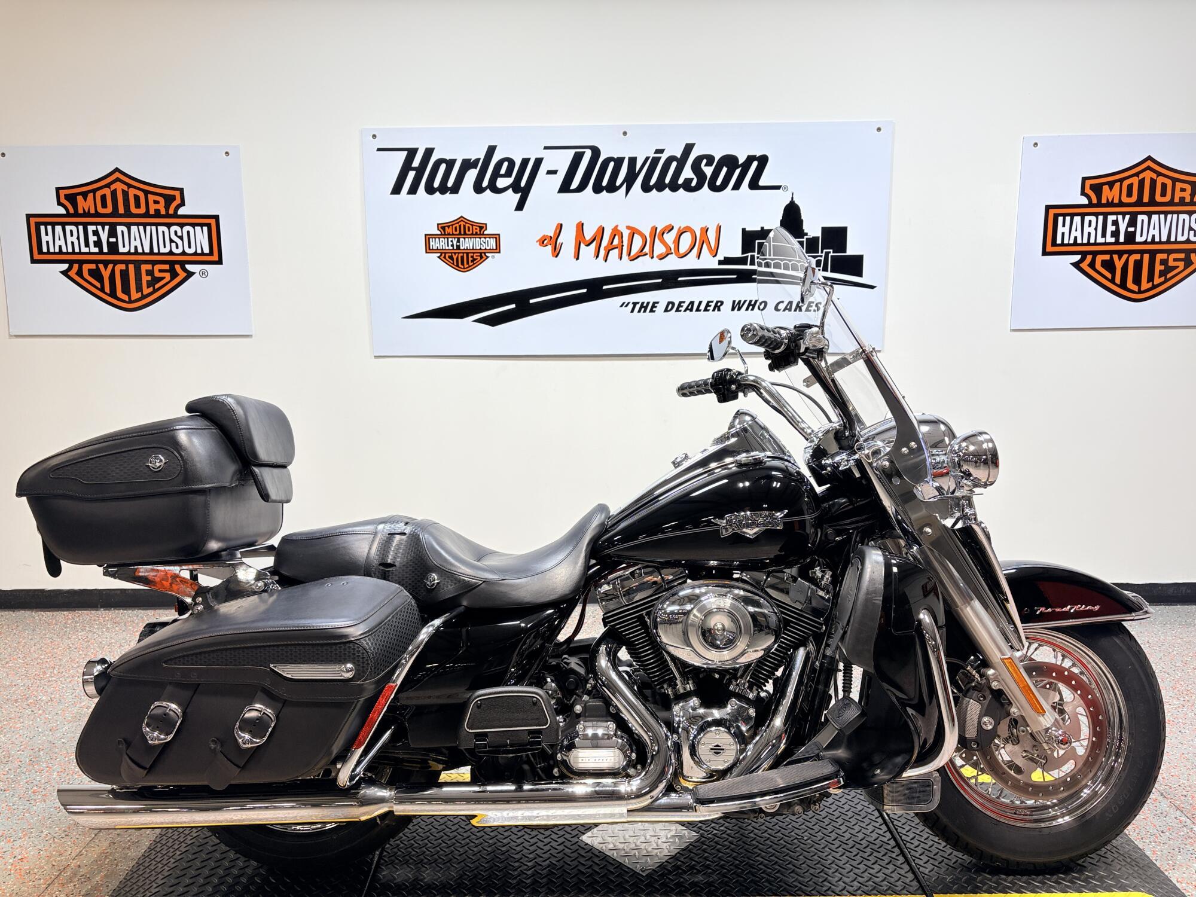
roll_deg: +0.9
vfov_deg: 53.1
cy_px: 448
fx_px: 898
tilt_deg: -9.3
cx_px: 598
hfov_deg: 67.3
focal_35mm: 26
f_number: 1.6
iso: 32
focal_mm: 5.96
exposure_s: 1/120
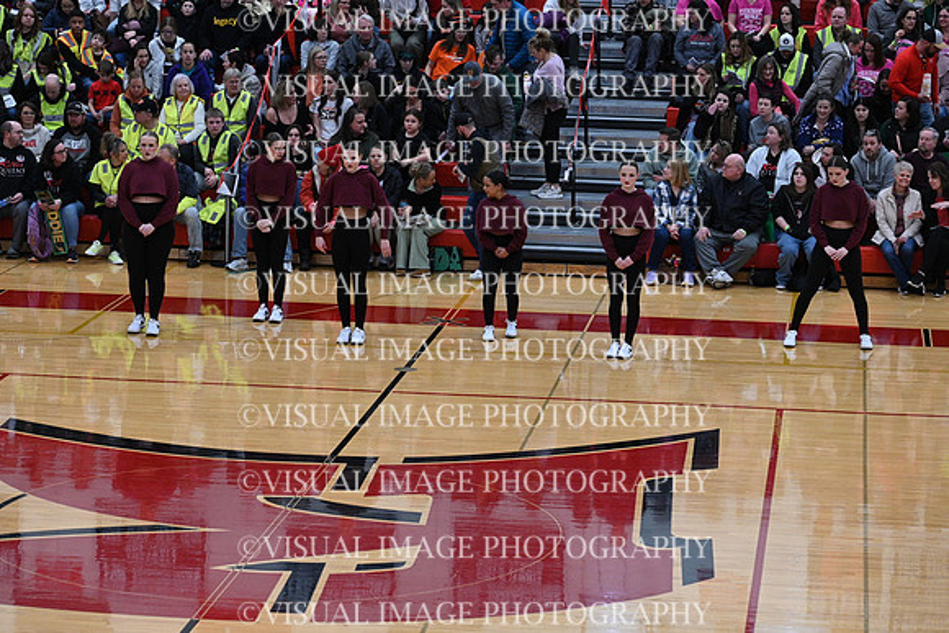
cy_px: 316
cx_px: 474
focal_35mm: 110
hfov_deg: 18.6
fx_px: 2900
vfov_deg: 12.5
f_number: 4
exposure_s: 1/400
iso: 4000
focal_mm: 110
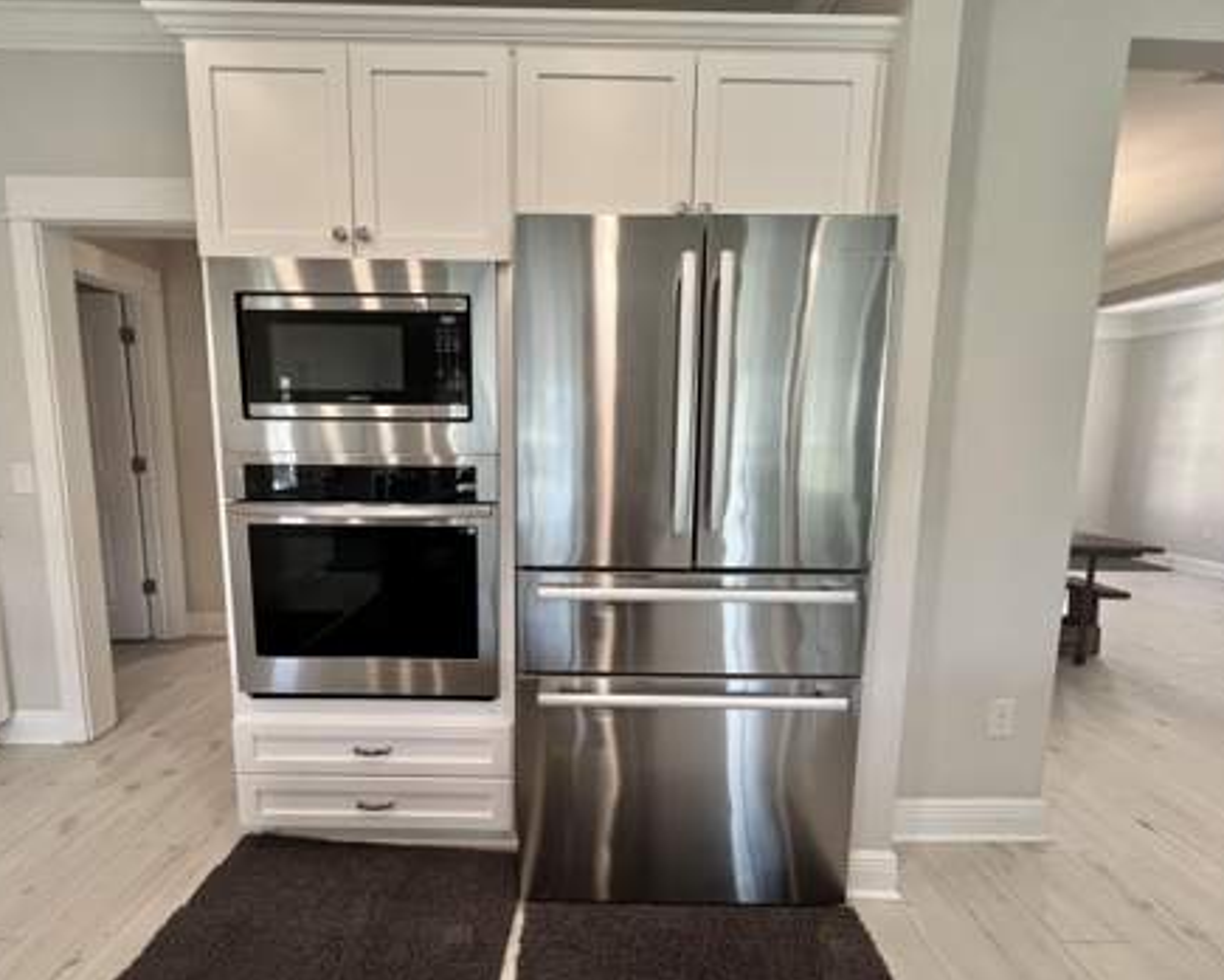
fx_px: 507
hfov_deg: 100.7
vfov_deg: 88.0
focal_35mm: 14
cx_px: 591
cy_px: 503
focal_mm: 1.57
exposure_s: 1/120
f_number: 1.8
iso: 200
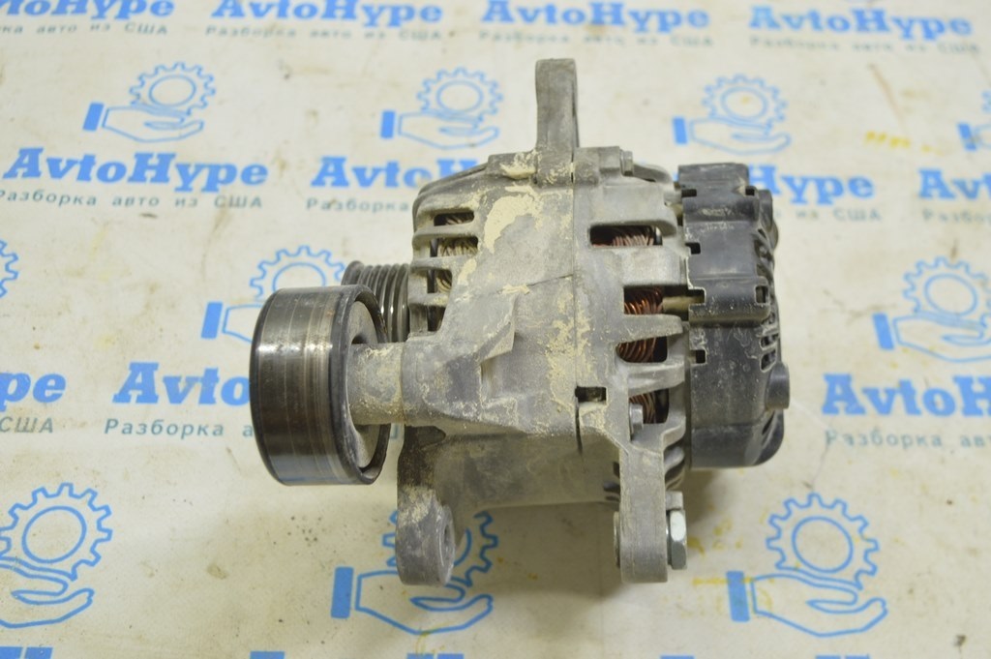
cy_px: 330
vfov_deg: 33.0
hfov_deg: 48.0
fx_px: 1114
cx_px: 496
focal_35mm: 40
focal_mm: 27
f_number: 5.6
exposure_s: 1/20
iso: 400
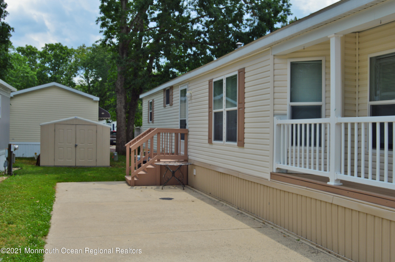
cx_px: 198
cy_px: 131
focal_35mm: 36
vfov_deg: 36.8
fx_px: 395
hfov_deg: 53.2
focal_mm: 24
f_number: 9
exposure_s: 1/320
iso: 100
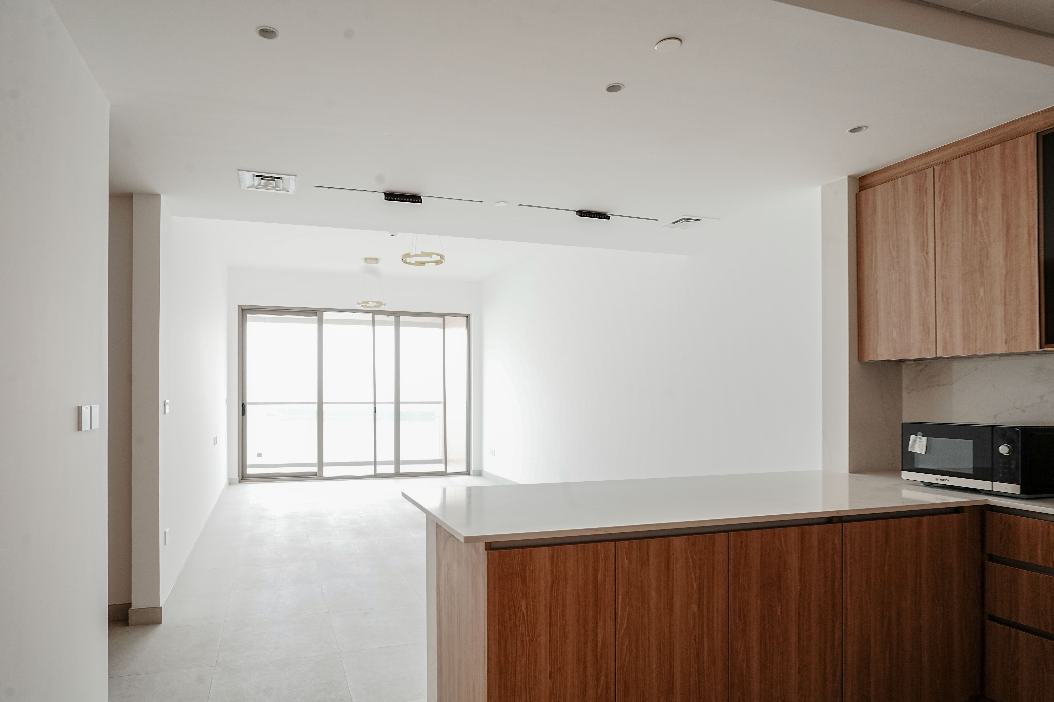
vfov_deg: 61.9
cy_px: 351
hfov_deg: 84.0
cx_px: 527
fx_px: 586
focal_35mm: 20
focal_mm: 20
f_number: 9.5
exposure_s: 1/6
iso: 320
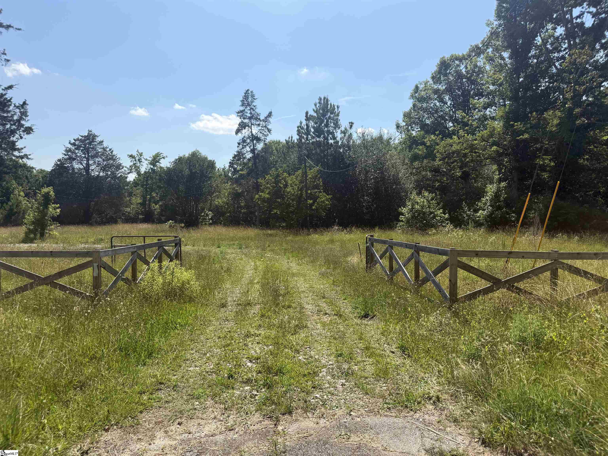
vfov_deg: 56.8
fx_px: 422
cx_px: 304
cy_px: 228
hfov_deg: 71.6
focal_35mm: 24
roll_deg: +0.9
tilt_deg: -2.3
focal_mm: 6.76
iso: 80
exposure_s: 1/5319
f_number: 1.78
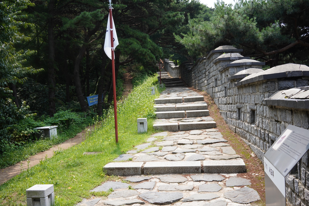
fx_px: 300
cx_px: 154
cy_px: 103
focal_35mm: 35
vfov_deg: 37.9
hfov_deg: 54.4
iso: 400
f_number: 16
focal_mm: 35
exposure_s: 1/100
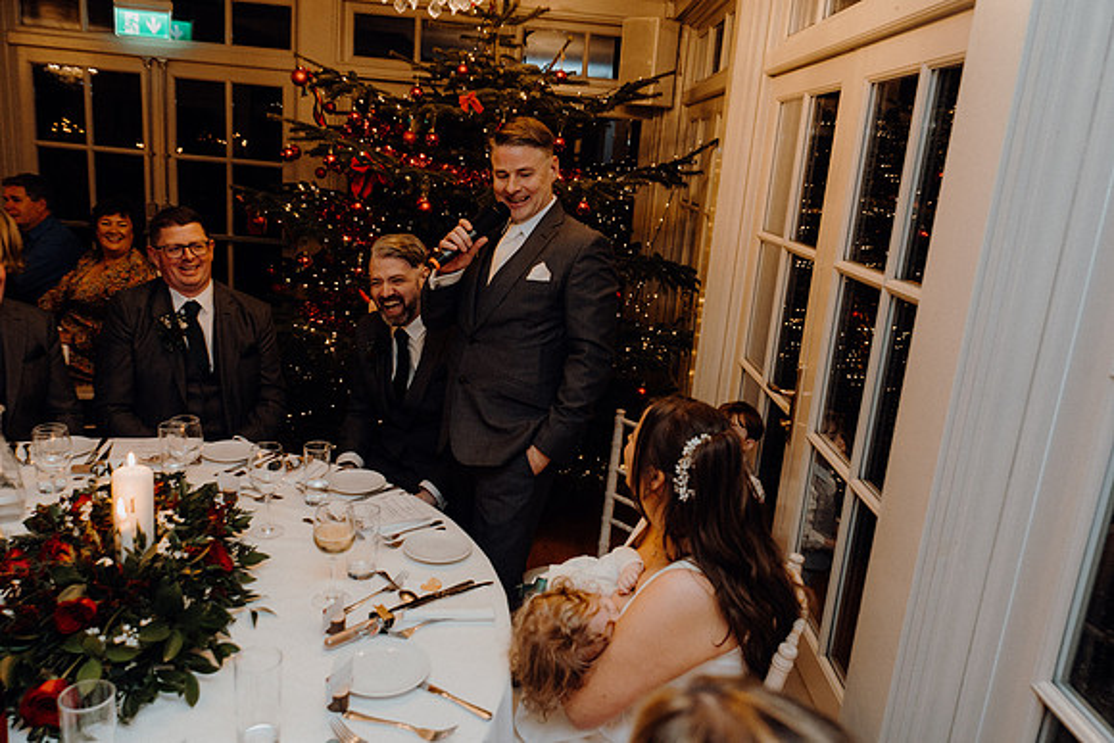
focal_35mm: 26
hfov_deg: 69.4
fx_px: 805
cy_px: 372
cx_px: 557
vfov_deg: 49.6
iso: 2500
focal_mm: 26
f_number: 3.5
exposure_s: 1/160
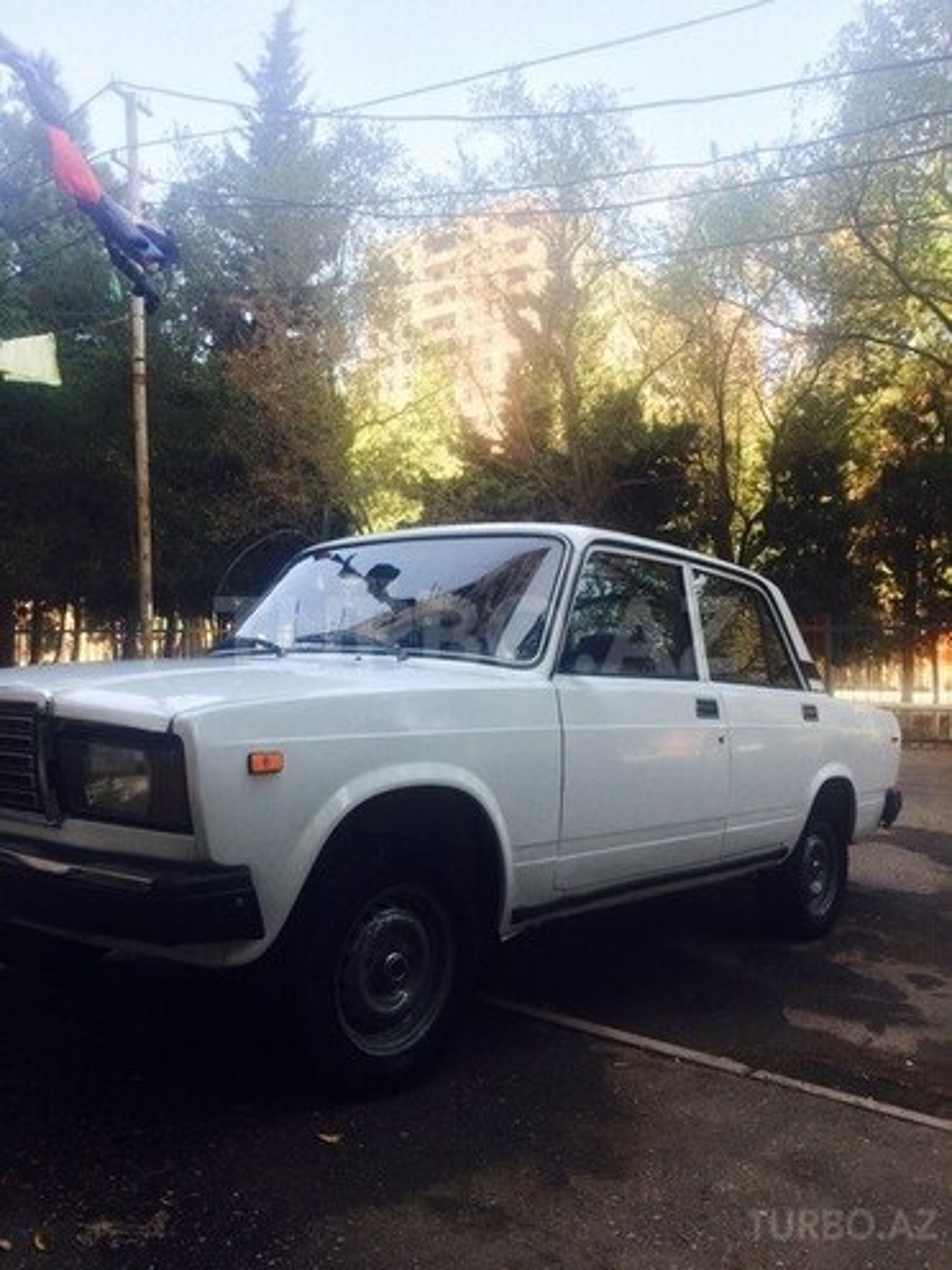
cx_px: 476
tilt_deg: -0.7
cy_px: 635
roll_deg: +0.4
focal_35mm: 29
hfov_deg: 48.2
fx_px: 1063
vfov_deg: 61.7
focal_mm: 4.15
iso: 32
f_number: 2.2
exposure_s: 1/345
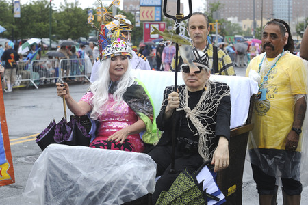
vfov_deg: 17.1
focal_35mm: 80
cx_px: 154
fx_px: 684
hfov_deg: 25.4
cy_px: 102
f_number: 9
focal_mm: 80
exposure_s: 1/400
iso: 640
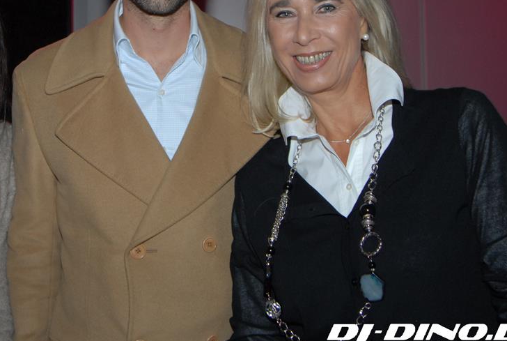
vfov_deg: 20.5
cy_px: 84
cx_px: 160
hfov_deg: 30.2
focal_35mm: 66
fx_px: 932
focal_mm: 28
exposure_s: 1/13
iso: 400
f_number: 5.6
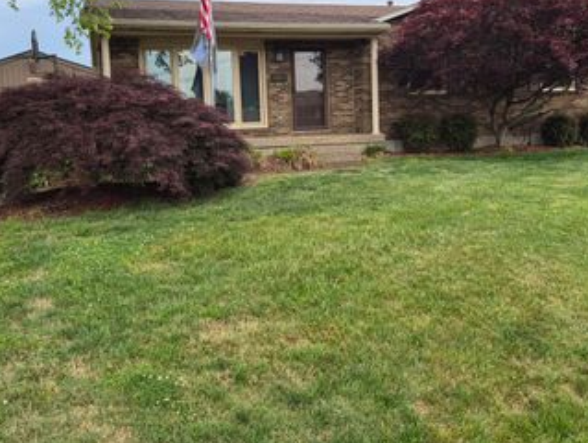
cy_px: 178
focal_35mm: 36
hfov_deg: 51.3
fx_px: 612
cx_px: 306
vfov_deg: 39.6
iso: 80
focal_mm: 5.4
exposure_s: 1/1568
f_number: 1.8
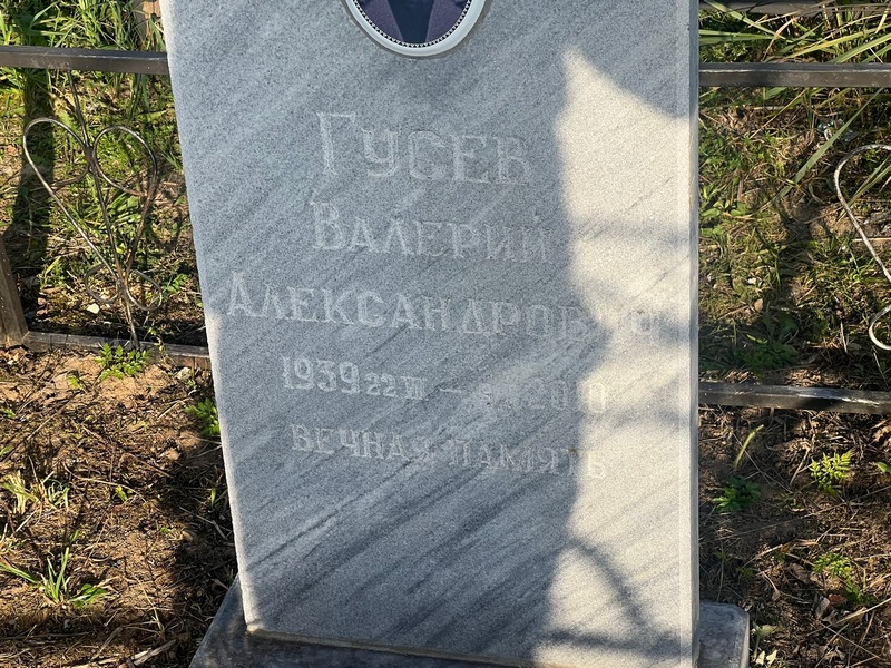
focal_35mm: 77
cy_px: 334
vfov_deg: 19.1
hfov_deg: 25.3
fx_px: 1982
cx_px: 446
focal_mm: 9
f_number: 2.8
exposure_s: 1/391
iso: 32
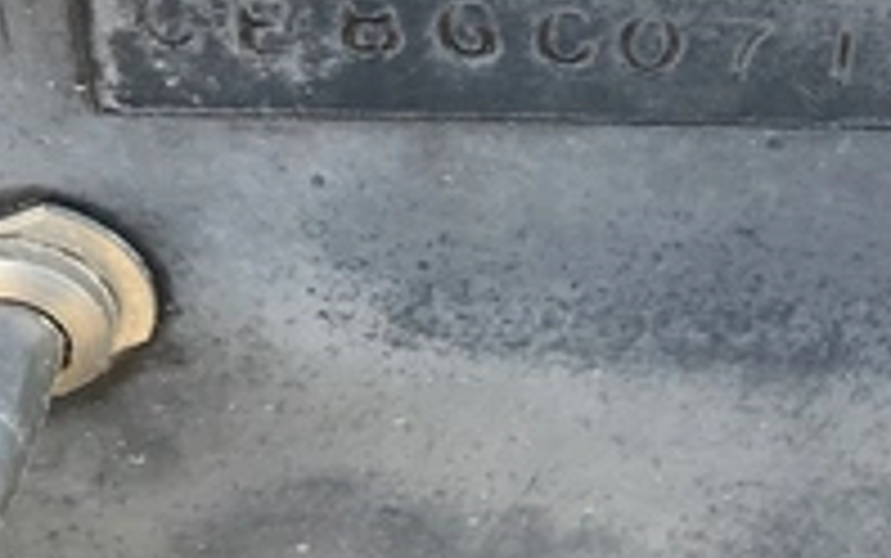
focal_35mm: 62
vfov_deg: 20.6
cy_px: 54
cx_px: 716
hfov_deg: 32.1
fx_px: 1506
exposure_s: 1/159
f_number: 1.8
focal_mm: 3
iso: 20
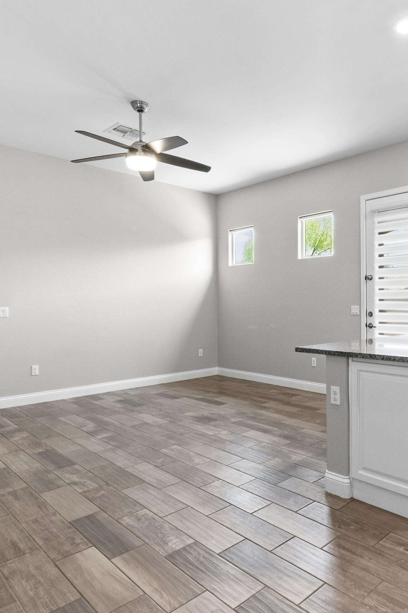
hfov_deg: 53.6
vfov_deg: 76.1
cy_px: 304
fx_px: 391
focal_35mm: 23
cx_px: 284
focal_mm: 10
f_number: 14
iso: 1000
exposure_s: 1/3
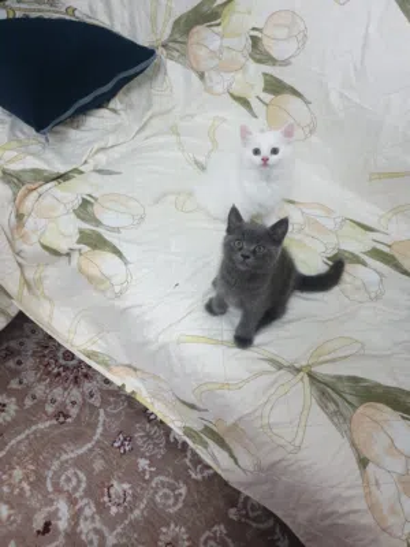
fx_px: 411
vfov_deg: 67.3
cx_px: 205
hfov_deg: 53.1
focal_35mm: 26
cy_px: 274
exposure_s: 1/20
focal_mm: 4.3
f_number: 1.5
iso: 250
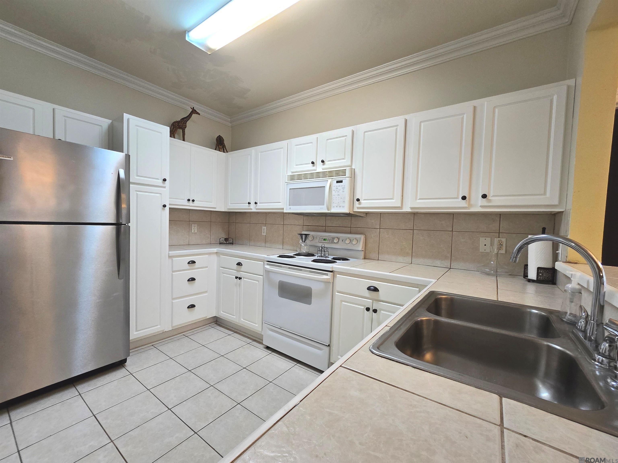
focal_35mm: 13
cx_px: 309
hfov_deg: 106.2
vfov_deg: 89.9
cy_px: 232
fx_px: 232
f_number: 2.2
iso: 160
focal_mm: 2.2
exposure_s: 1/60
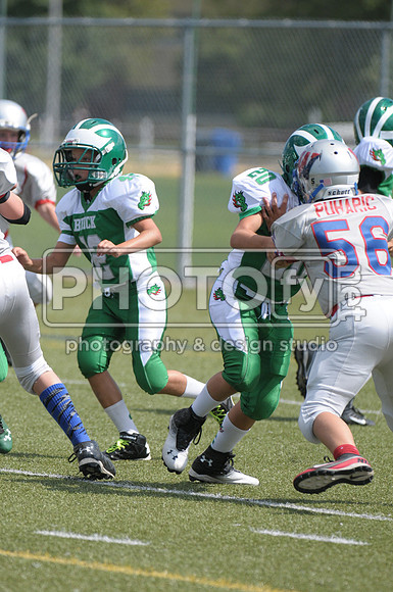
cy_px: 296
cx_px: 196
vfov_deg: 5.1
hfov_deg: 3.4
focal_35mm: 405
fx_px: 6651
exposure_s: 1/3200
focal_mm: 270
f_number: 4
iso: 500
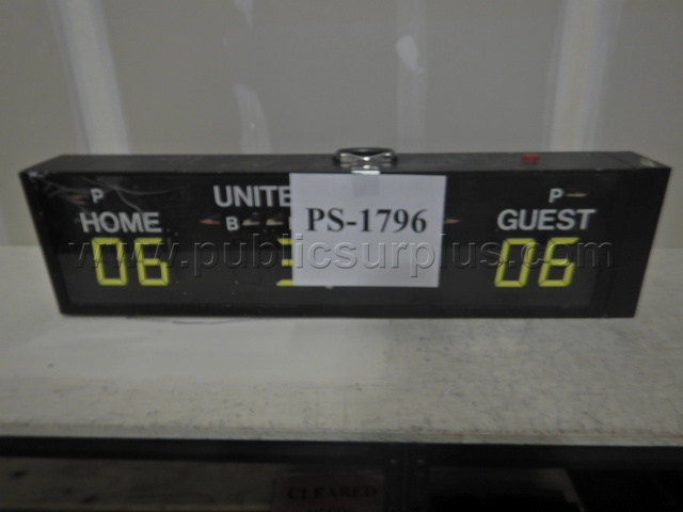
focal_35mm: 24
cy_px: 256
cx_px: 342
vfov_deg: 56.8
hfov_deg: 71.6
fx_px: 474
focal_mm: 4.3
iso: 125
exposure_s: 1/80
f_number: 2.8
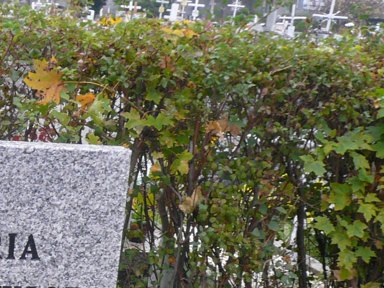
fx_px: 876
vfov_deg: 17.8
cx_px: -30
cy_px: 339
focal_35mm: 79
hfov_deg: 23.3
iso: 100
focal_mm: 4.6
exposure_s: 1/40
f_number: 2.8
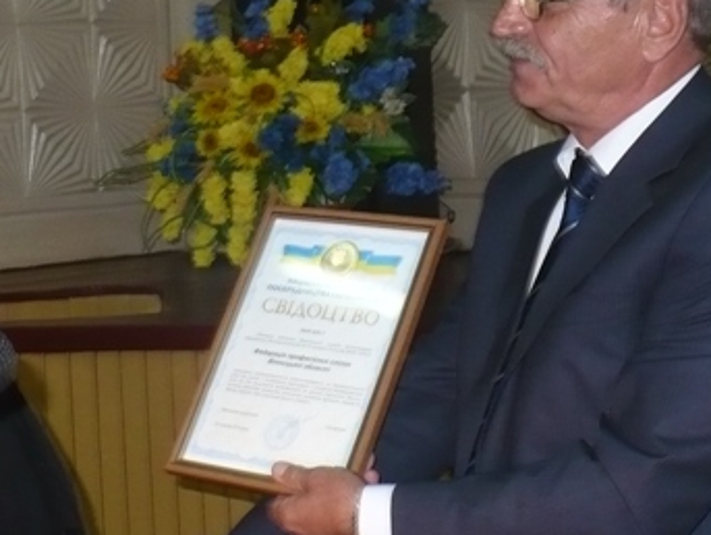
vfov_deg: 18.0
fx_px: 1686
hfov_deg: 23.7
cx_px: 253
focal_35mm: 82
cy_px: 220
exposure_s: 1/30
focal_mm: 6.1
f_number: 2.8
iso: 200
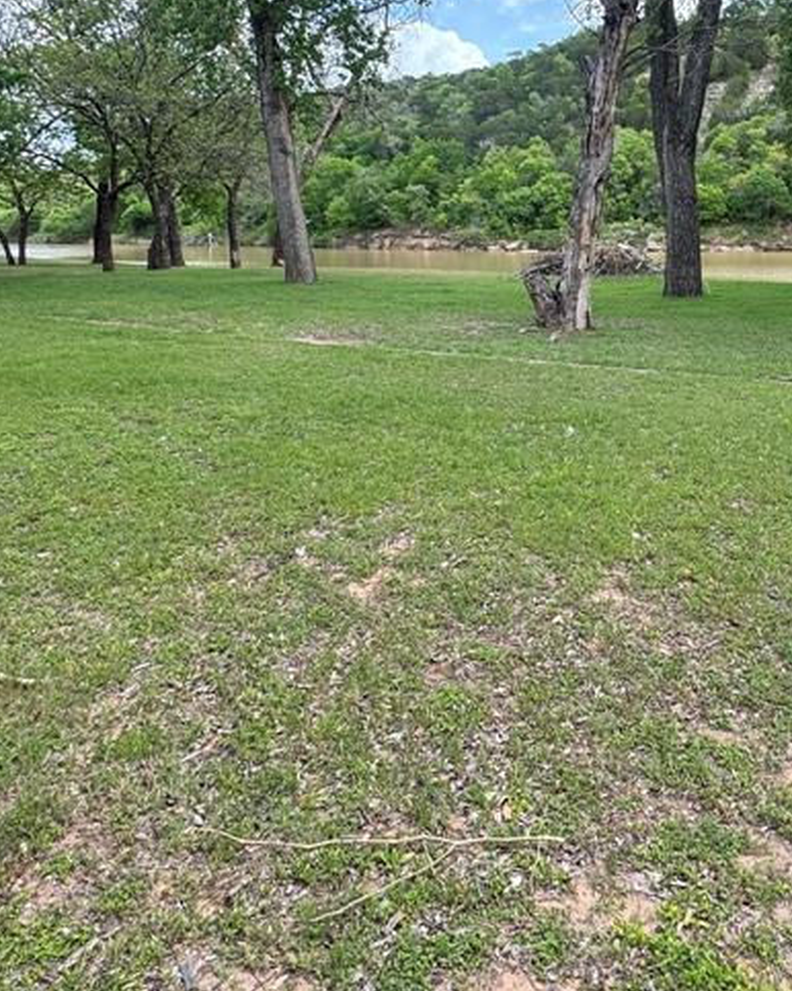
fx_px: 850
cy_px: 236
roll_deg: +0.2
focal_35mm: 29
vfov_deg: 57.1
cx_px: 579
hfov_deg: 48.3
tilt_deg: -1.9
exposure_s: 1/325
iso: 40
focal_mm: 2.22
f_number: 2.2
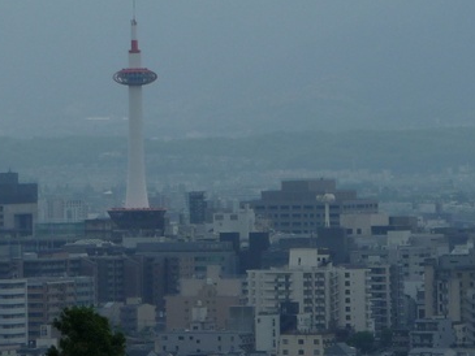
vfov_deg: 3.4
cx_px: 126
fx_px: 6081
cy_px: 66
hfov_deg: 4.5
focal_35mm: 443
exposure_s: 1/640
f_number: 4.8
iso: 100
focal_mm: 29.1
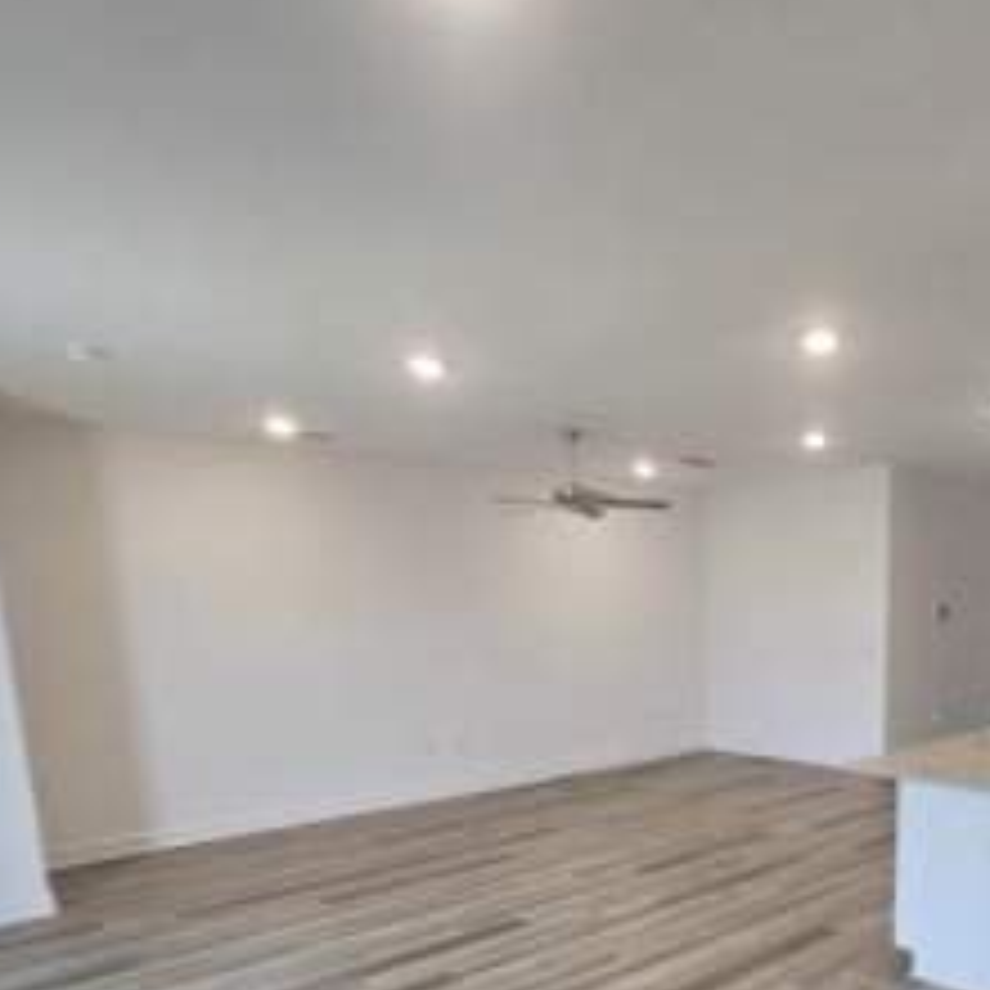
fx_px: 809
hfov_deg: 60.2
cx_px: 716
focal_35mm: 25
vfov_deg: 58.8
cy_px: 772
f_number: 2.2
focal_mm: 2.2
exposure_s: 1/60
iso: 125
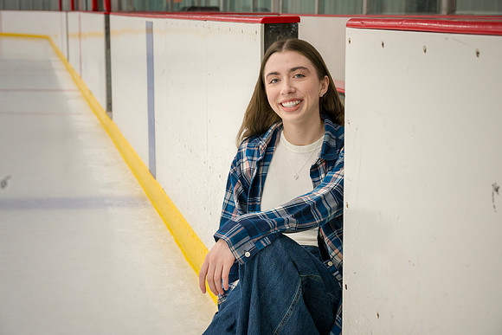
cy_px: 168
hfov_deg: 31.0
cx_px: 251
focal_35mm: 65
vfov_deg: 20.9
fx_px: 907
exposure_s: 1/250
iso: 3200
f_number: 8
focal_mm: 65
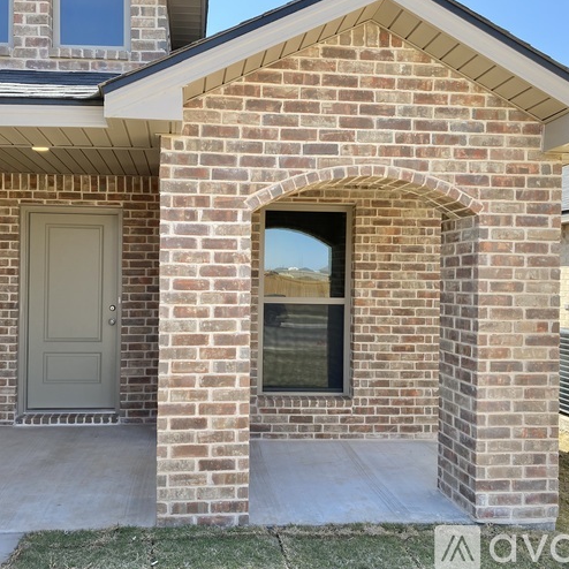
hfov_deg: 52.3
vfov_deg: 52.5
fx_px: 577
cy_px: 283
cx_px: 237
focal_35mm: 31
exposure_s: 1/554
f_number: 1.8
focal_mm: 4.25
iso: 32
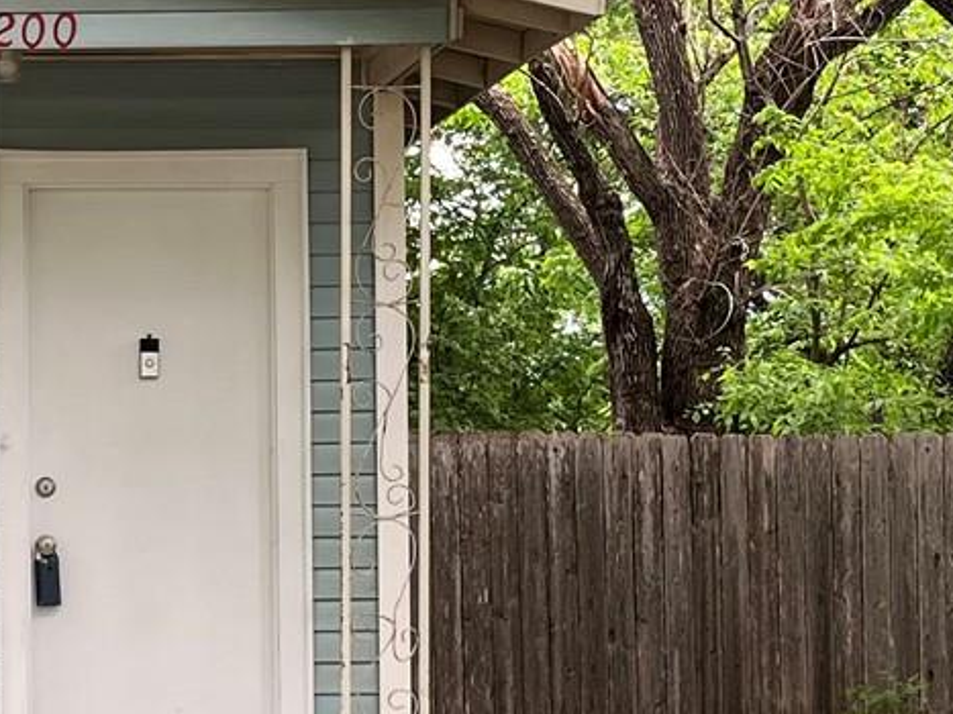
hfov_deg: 16.9
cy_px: 455
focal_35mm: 114
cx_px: -12
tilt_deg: +0.6
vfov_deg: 13.0
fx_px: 3138
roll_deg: +0.8
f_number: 1.6
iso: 50
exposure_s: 1/346
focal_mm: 5.1
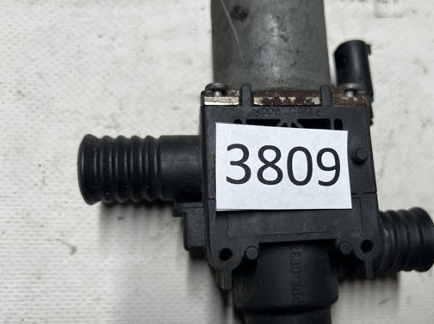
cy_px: 172
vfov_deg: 42.9
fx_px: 413
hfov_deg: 54.8
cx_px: 268
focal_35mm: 33
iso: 80
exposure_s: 1/100
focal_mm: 5.7
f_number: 1.5
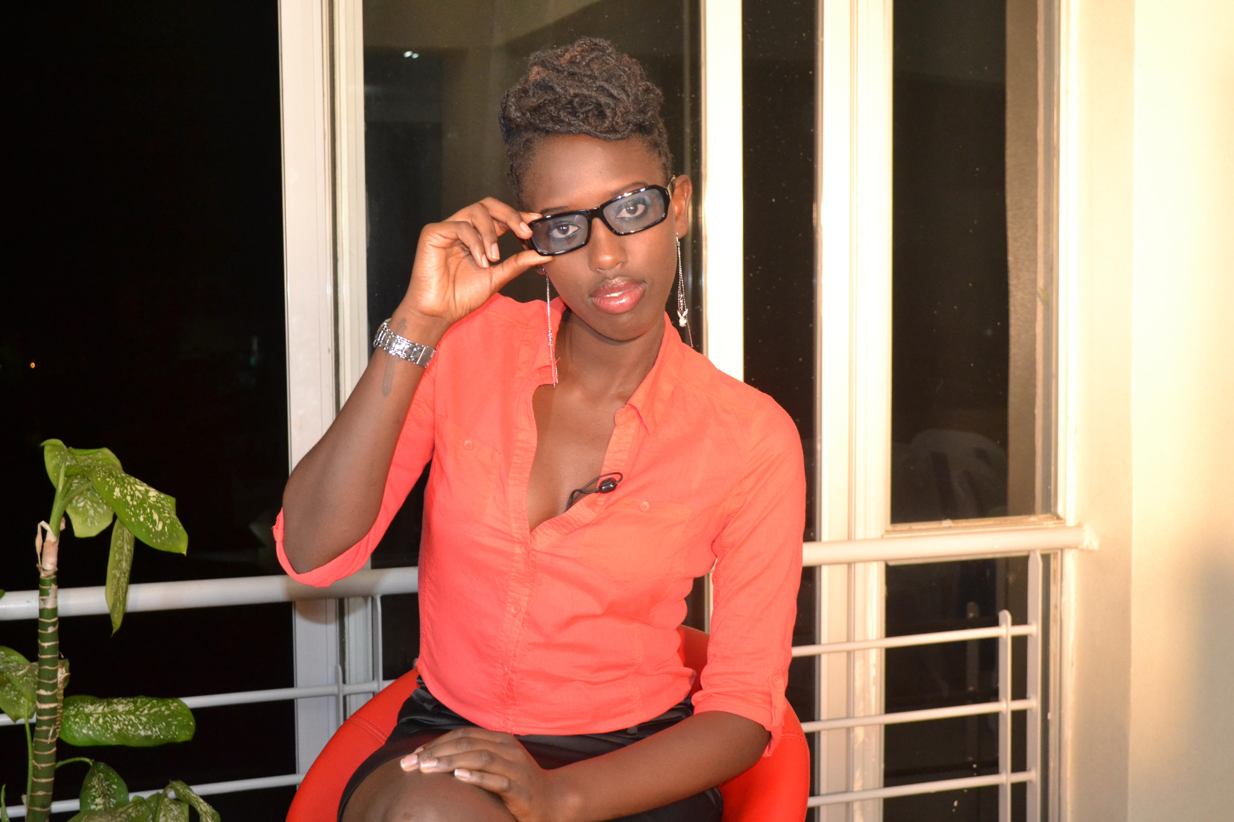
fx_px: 1645
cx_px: 617
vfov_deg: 28.1
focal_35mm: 48
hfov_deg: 41.1
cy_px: 411
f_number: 5.6
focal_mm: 32
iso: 1600
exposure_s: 1/60
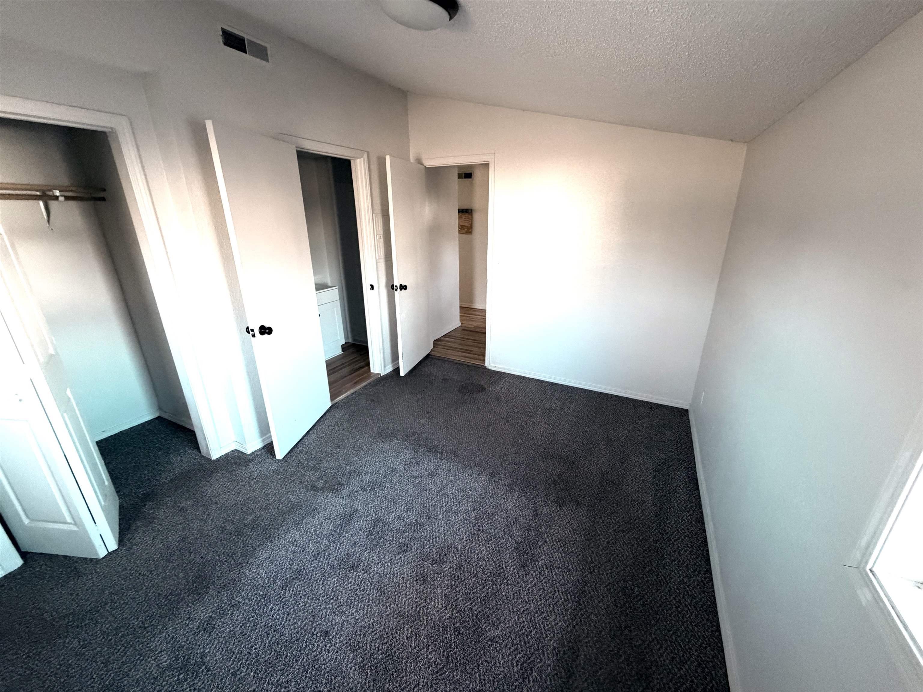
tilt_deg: -19.5
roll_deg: +0.9
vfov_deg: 85.7
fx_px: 373
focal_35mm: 14
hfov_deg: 102.1
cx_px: 462
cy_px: 346
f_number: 2.2
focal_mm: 2.22
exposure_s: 1/60
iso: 500
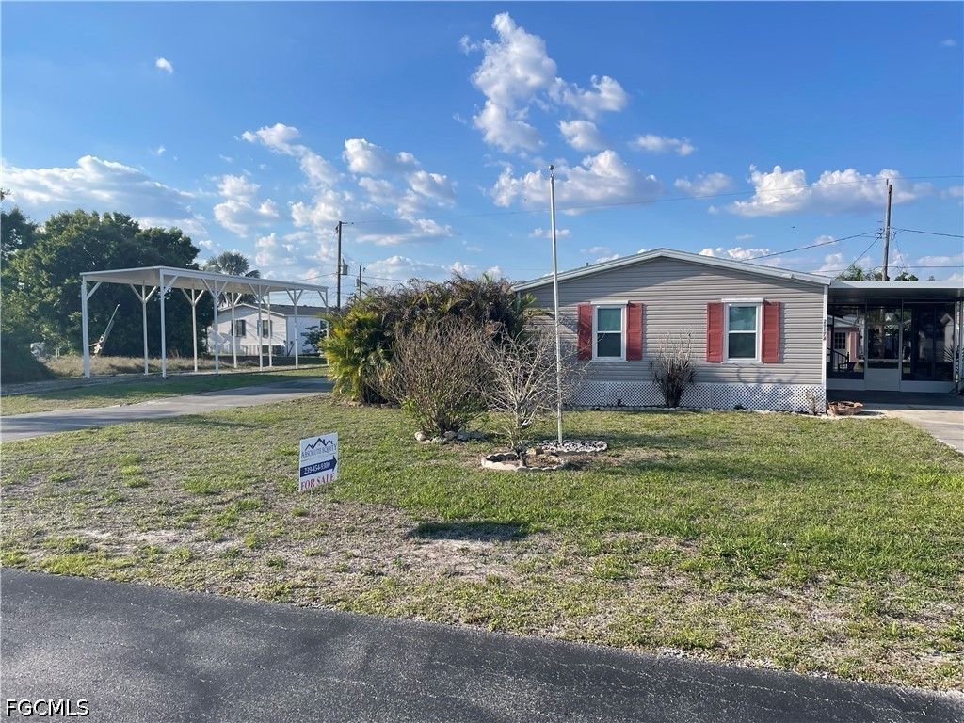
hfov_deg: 67.3
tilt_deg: -0.7
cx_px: 482
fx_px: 724
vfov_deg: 53.1
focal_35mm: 26
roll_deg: -0.6
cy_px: 362
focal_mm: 4.2
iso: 32
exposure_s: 1/3205
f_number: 1.6
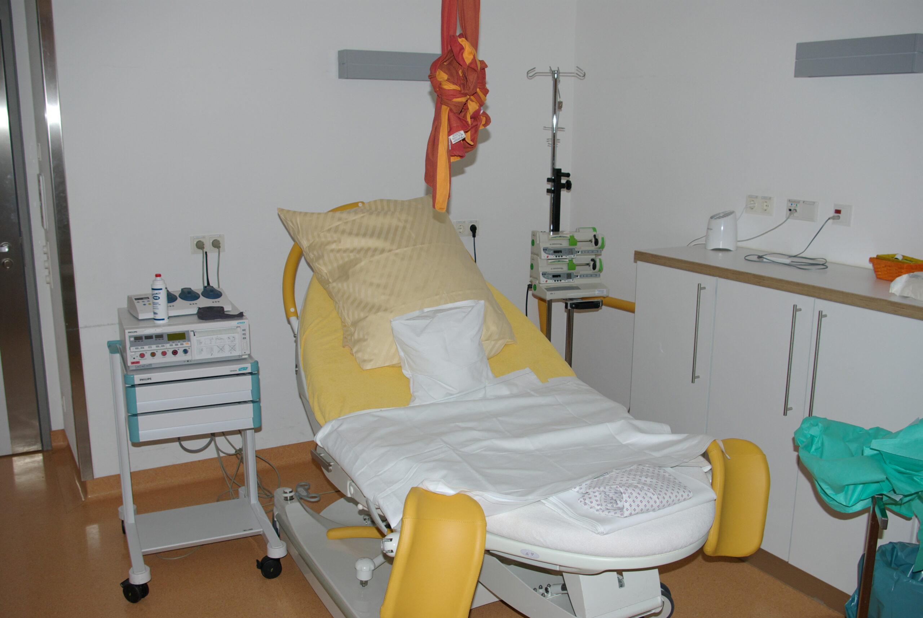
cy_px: 309
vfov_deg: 38.5
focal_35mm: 34
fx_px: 886
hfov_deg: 55.0
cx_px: 462
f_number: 6.7
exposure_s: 1/180
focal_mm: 23
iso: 400
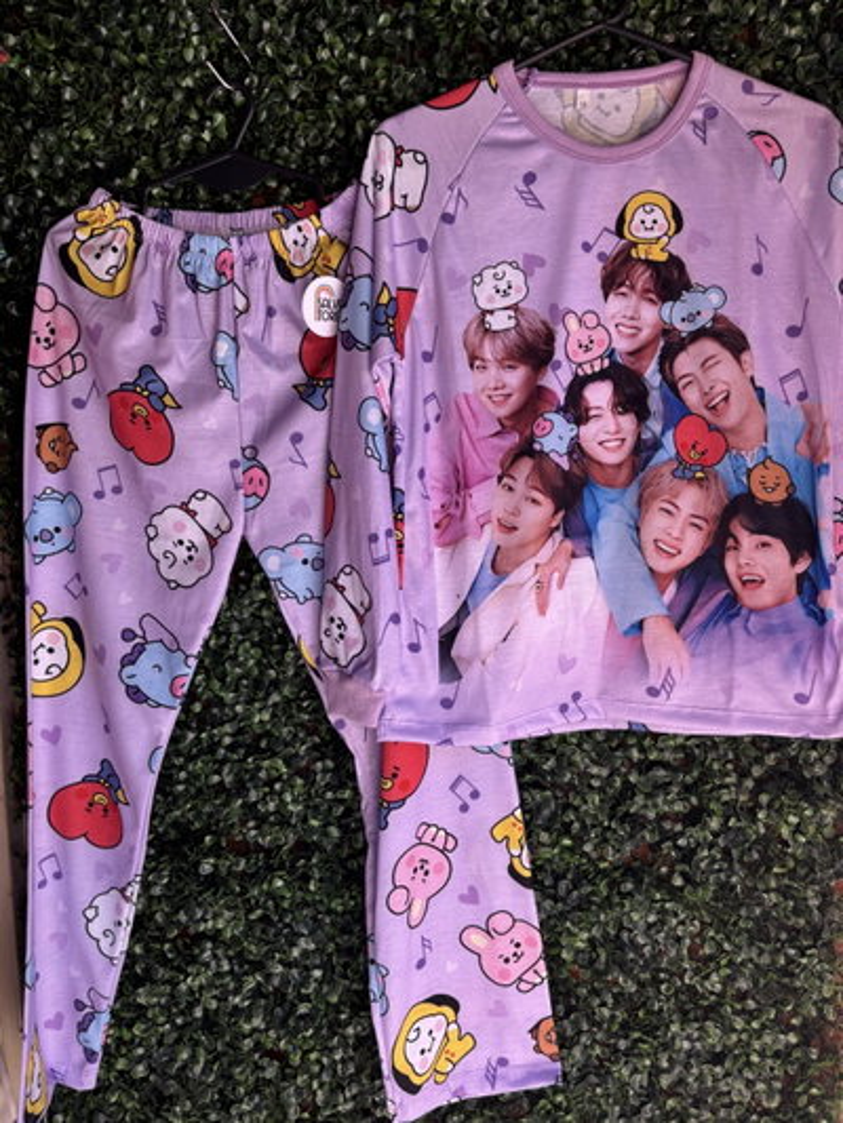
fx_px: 844
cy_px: 562
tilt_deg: -7.1
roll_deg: +0.0
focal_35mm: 26
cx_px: 422
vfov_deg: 67.3
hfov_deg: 53.1
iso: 40
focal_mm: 5.96
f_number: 1.6
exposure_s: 1/235
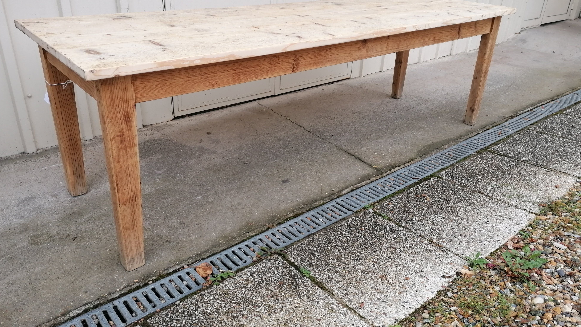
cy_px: 148
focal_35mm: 30
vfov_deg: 38.9
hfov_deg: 64.3
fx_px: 462
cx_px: 290
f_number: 1.8
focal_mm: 4.75
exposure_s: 1/351
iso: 50
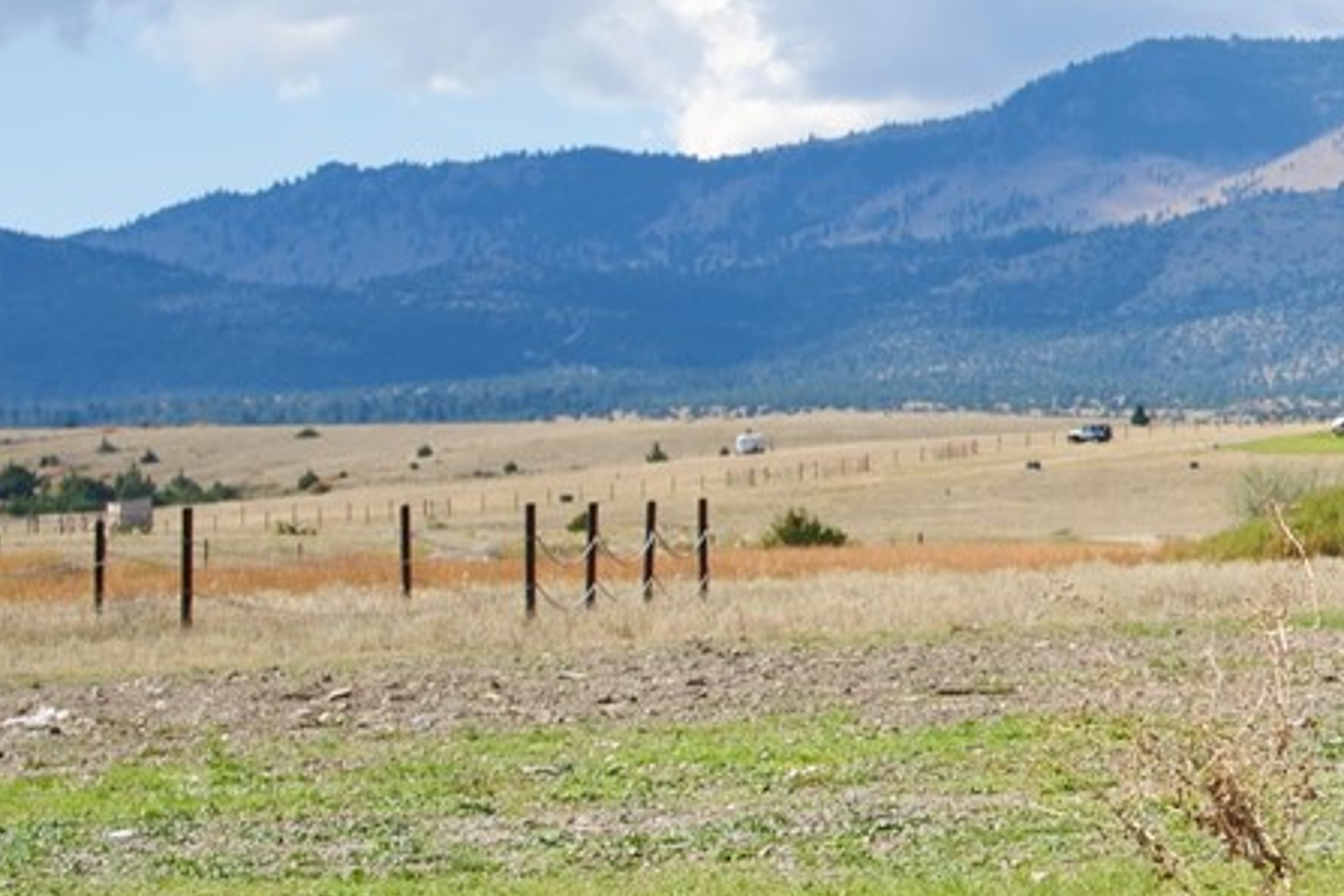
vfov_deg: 8.0
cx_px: 3040
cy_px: -42
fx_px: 6346
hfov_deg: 10.6
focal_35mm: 170
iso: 100
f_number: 9
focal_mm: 35
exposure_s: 1/125
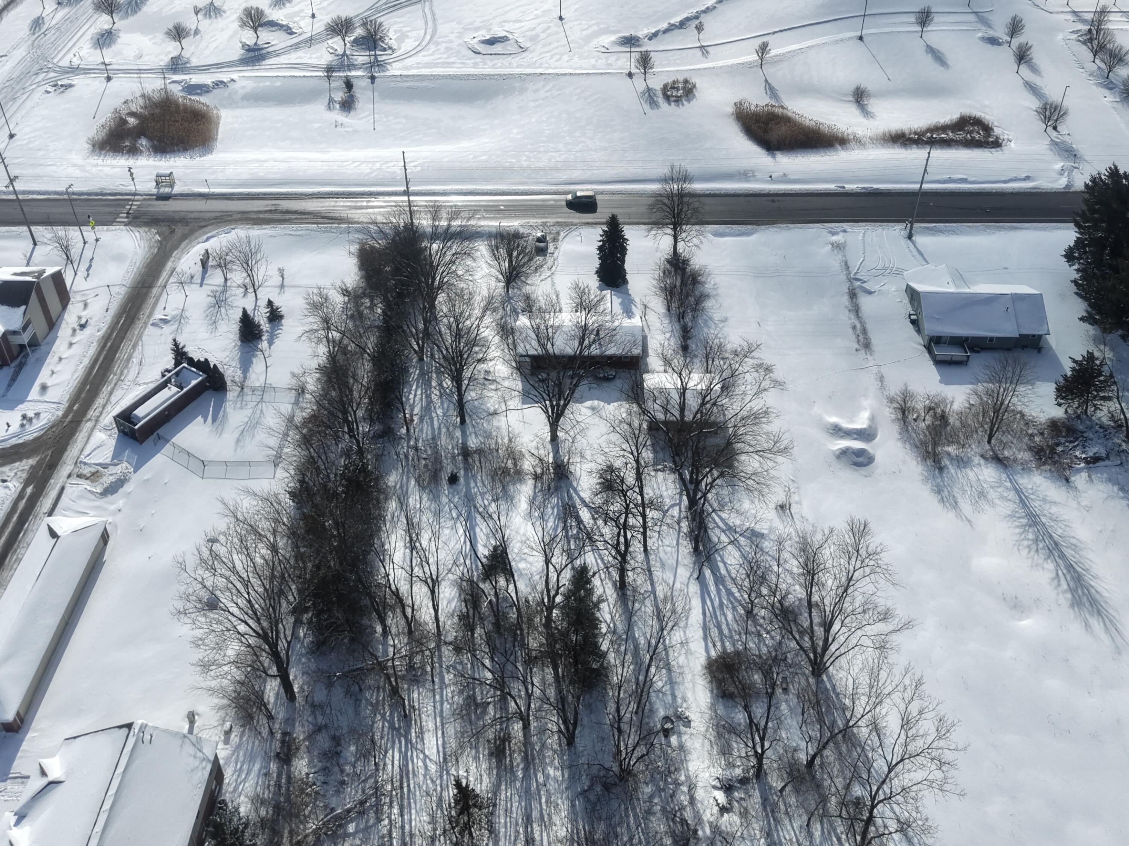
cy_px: 423
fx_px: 750
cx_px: 564
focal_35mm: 23
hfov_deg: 73.9
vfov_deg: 58.9
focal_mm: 8.67
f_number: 1.8
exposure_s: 1/8000
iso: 120
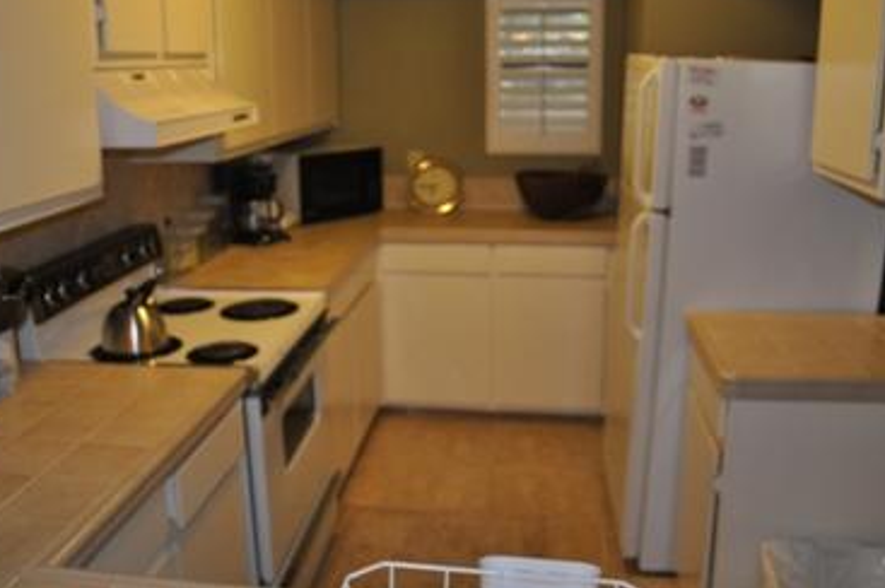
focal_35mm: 33
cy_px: 255
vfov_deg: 39.8
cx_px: 427
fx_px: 811
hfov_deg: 57.3
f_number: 3.5
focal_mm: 18
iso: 800
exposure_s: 1/60
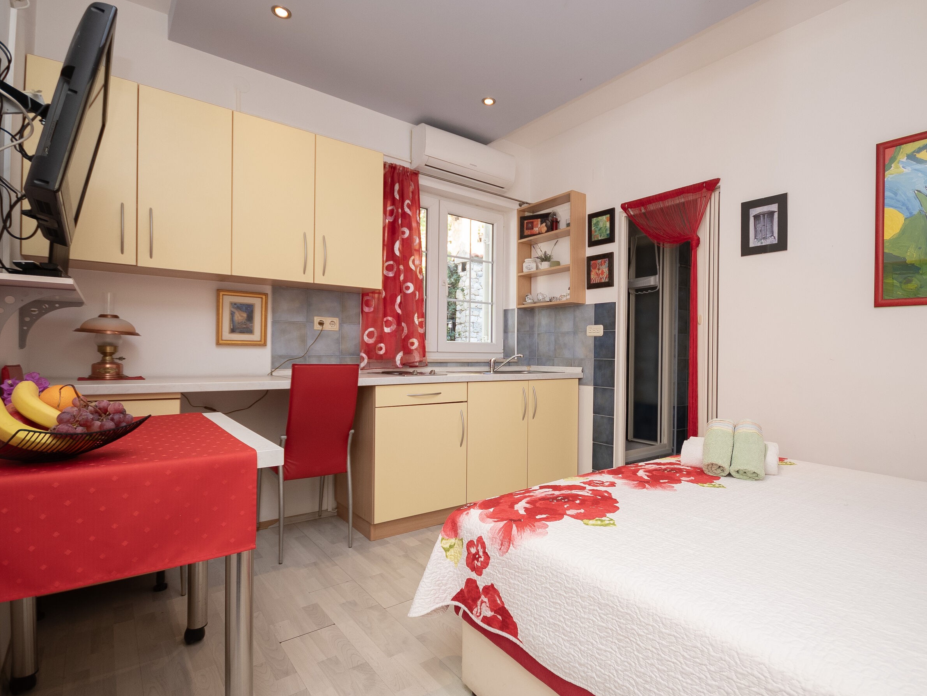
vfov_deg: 74.7
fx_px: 455
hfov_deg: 90.9
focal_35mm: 17
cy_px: 356
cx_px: 496
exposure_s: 1/60
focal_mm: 10
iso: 220
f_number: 4
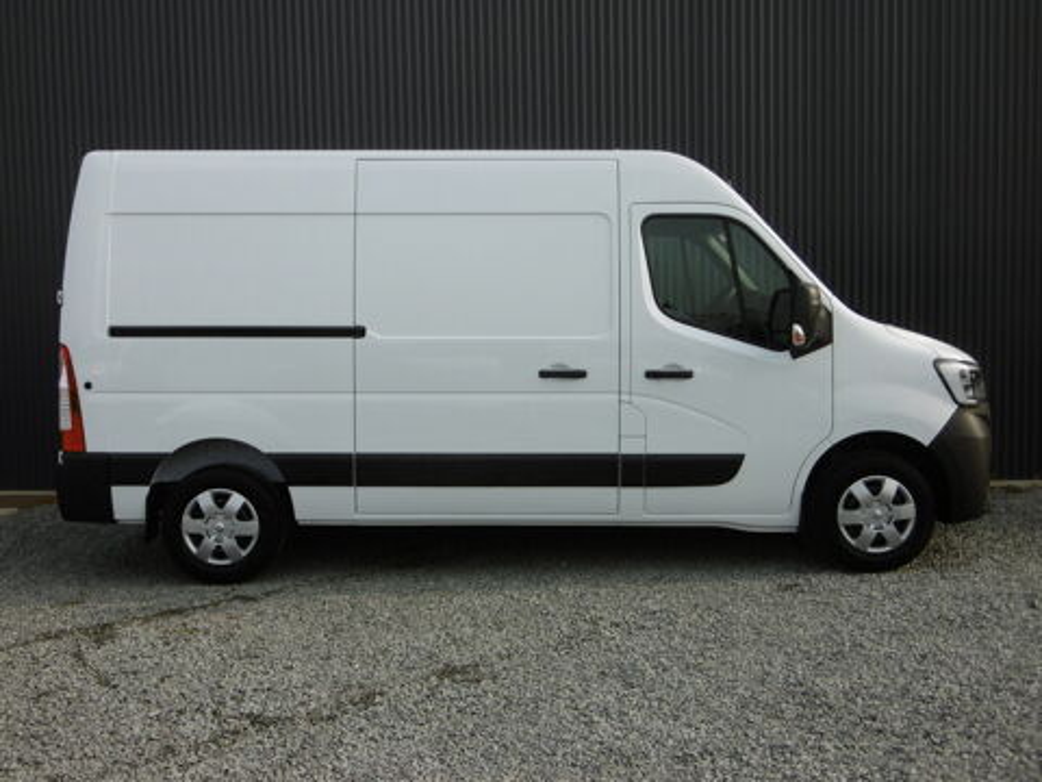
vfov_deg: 37.7
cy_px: 391
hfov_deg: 49.0
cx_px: 521
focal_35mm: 38
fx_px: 1144
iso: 100
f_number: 3.7
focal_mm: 6.8
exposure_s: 1/640
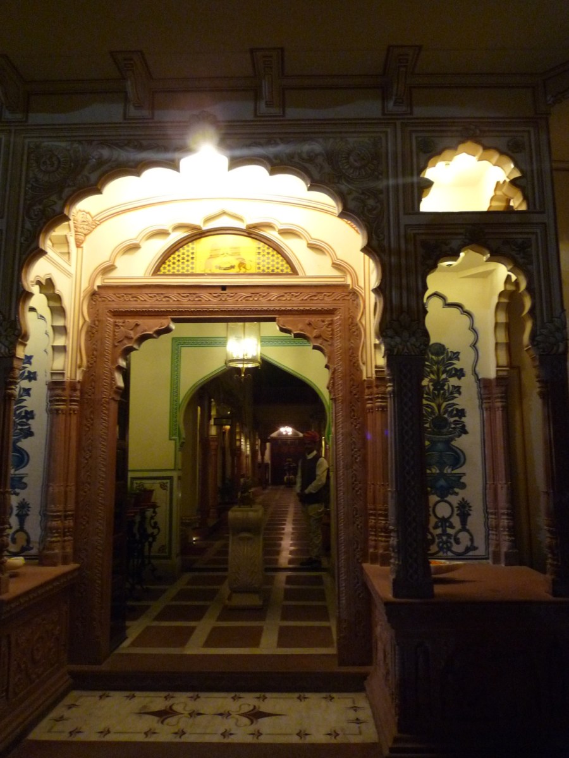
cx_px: 284
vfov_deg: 69.4
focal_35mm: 25
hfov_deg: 54.9
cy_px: 379
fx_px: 548
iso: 400
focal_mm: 4.4
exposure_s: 1/10
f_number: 2.8
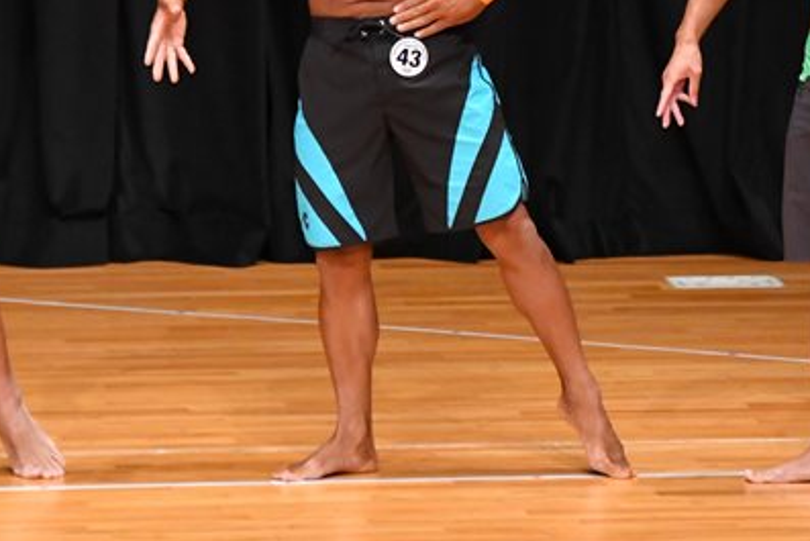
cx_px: 758
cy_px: 33
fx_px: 11861
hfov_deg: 3.9
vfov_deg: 2.6
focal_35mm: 527
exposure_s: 1/400
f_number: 5.6
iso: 5000
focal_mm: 180
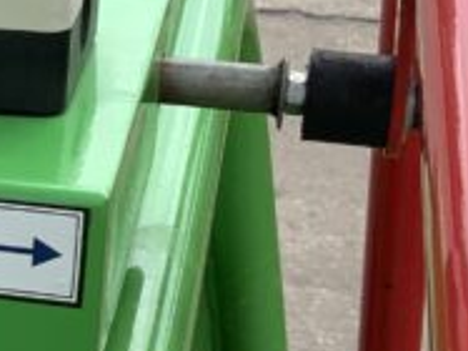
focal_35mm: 159
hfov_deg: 11.6
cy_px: 188
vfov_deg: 9.3
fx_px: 2148
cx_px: -335
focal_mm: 3
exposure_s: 1/1311
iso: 16
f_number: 1.8
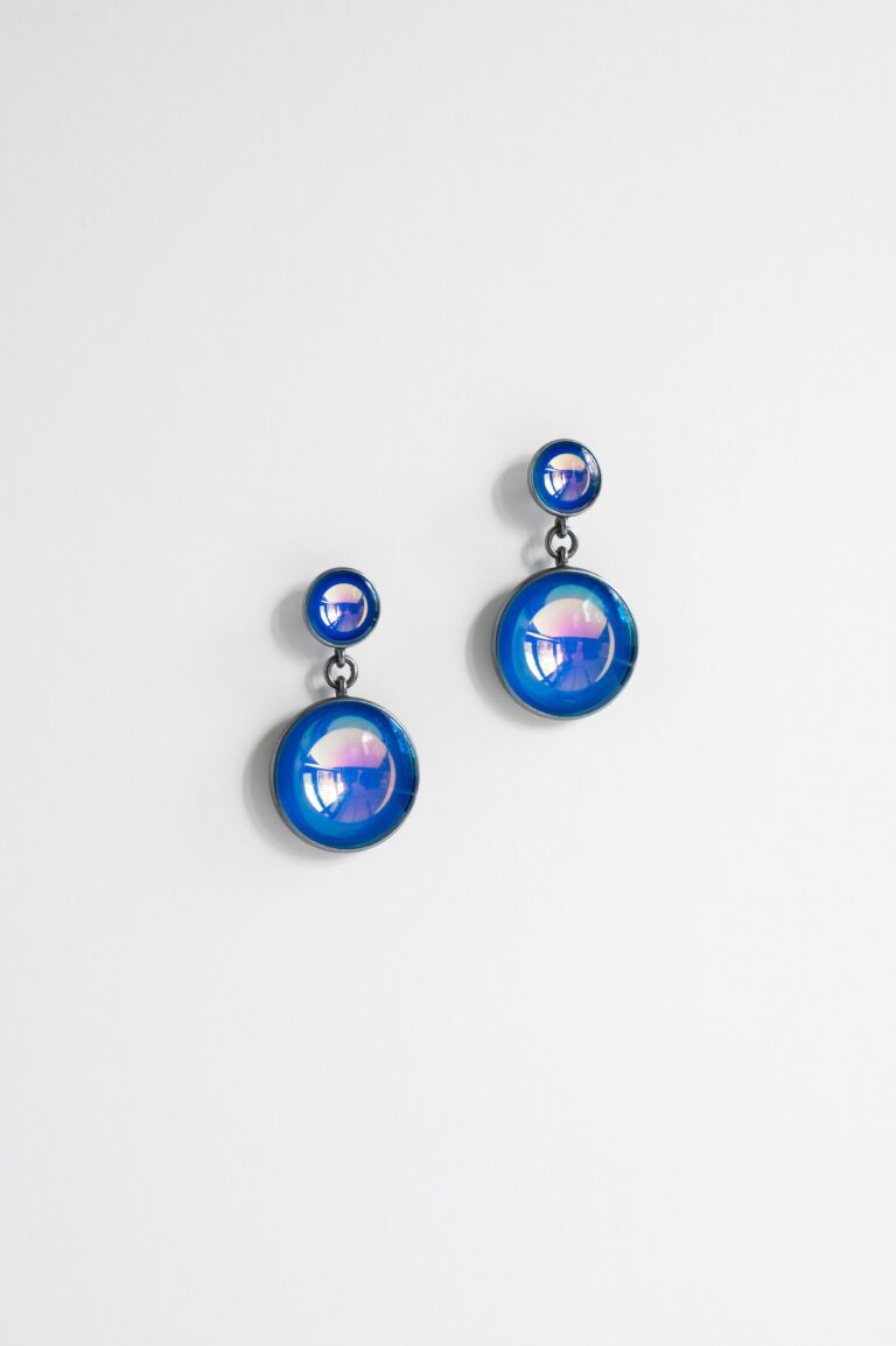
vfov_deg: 21.3
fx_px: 3588
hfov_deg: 14.2
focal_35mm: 96
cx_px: 448
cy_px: 673
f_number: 16
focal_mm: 96
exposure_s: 1/4
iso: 100
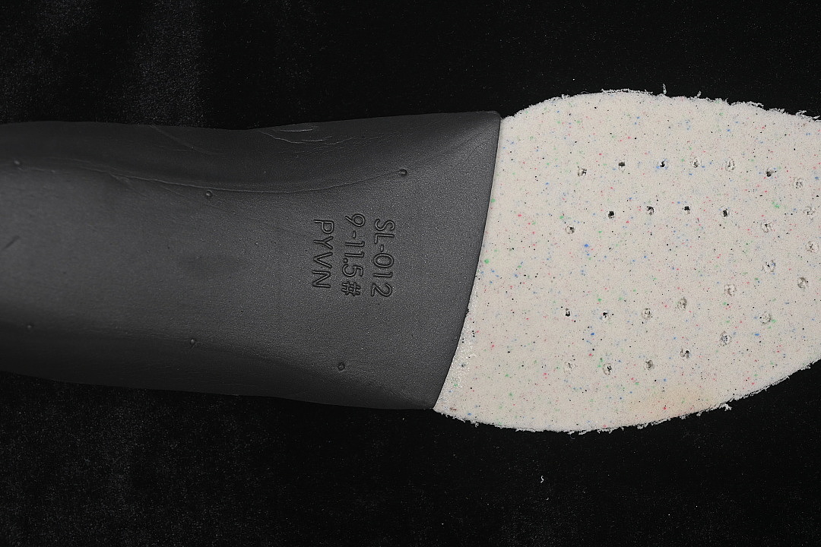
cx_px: 410
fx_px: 1710
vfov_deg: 18.2
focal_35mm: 75
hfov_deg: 27.0
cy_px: 274
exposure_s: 1/80
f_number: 7.1
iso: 160
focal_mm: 50
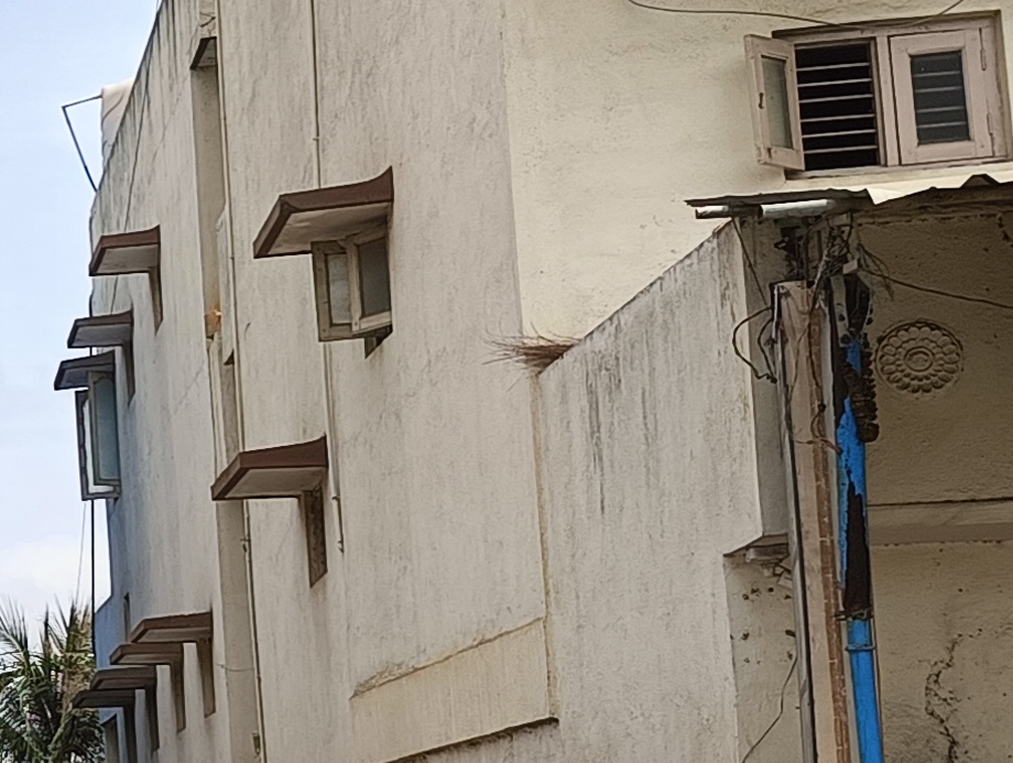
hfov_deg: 14.9
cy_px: 672
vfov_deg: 14.4
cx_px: -1128
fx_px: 2990
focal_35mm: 102
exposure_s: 1/734
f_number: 1.69
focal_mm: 6.06
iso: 50
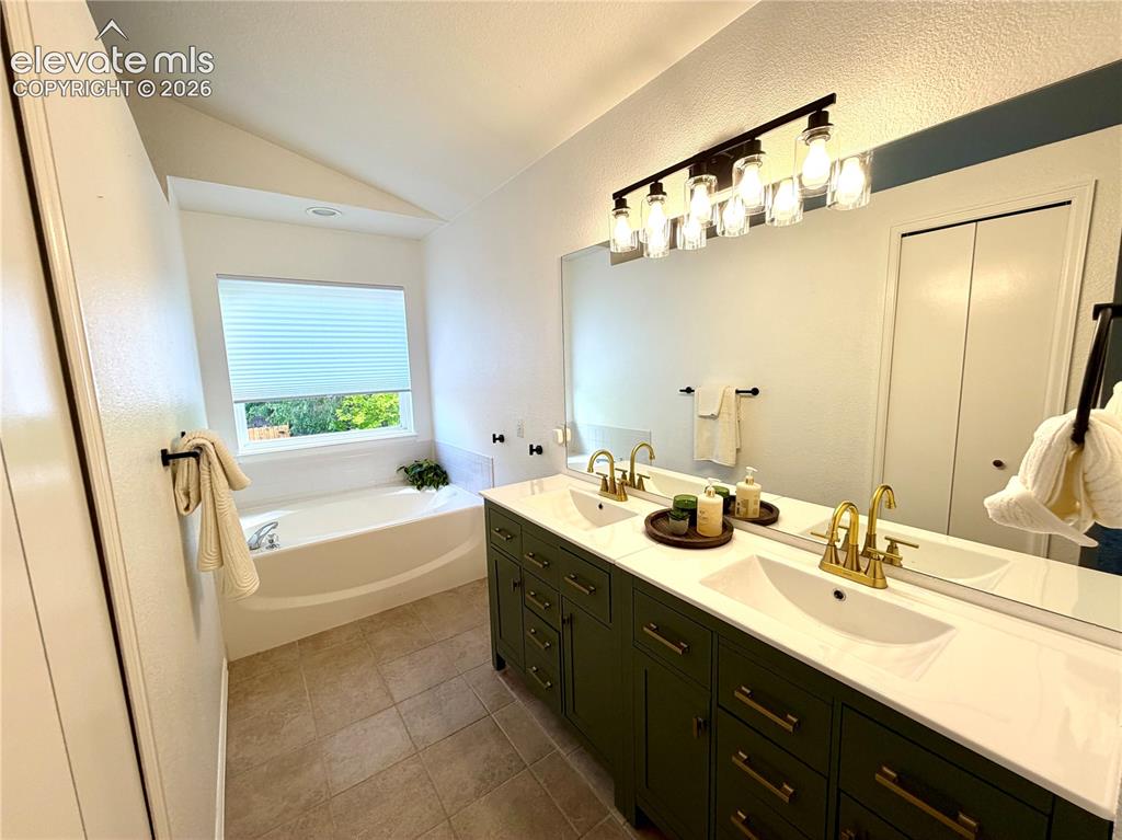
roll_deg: +1.3
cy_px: 420
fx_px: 454
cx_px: 561
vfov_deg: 85.6
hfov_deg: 102.1
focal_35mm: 14
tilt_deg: -7.4
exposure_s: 1/120
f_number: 2.2
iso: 80
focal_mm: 2.22
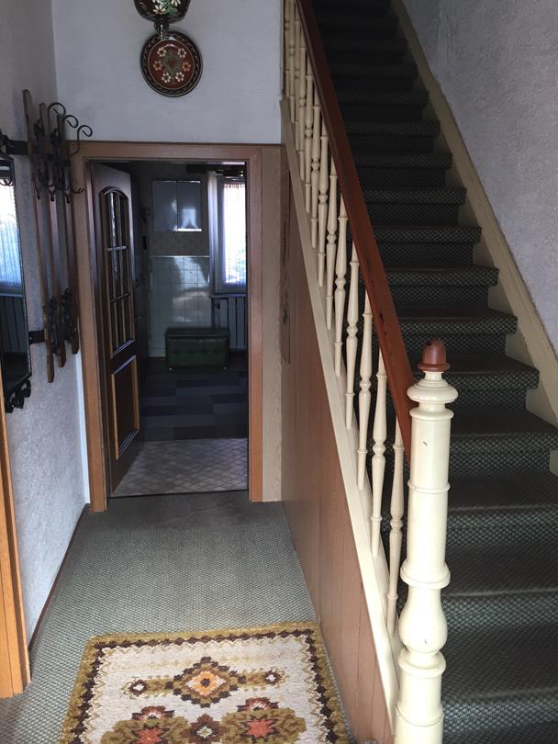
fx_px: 623
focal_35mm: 29
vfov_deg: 61.6
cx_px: 279
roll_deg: -0.3
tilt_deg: -12.1
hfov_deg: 48.3
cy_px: 372
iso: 32
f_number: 2.2
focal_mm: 4.15
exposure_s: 1/30
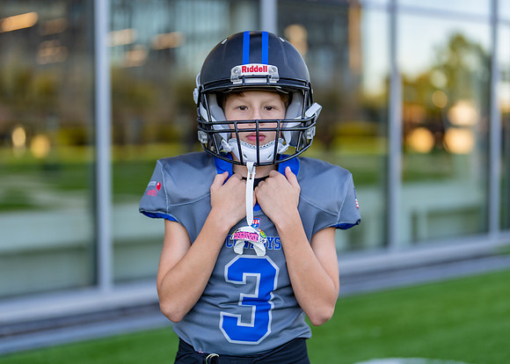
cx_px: 261
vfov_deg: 22.6
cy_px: 186
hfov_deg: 31.3
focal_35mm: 63
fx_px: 910
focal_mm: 50
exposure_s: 1/640
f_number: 1.2
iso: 100
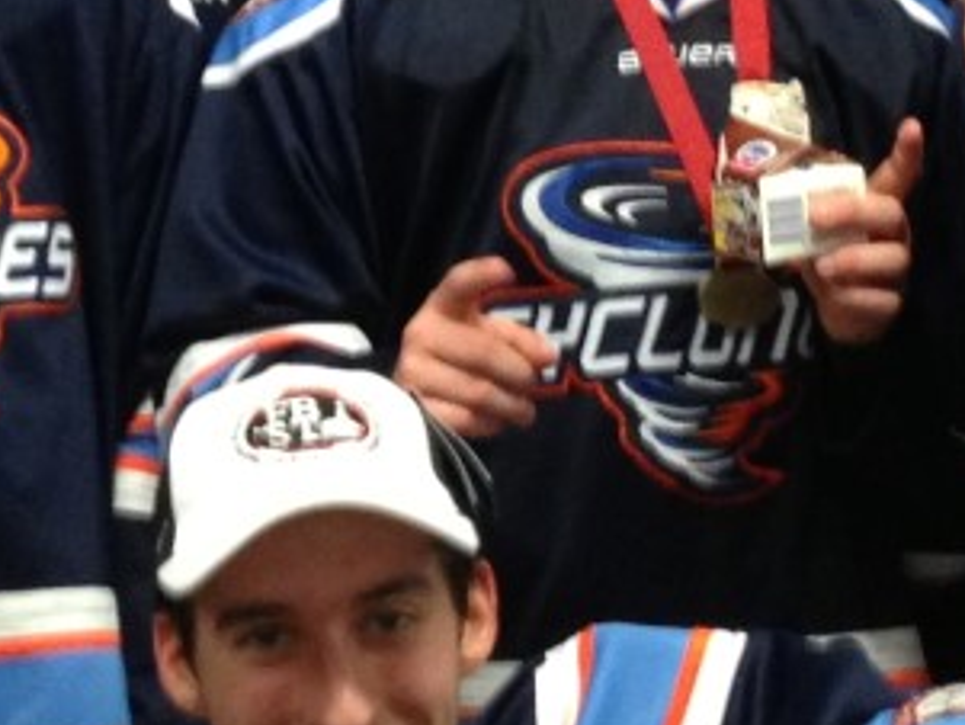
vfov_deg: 9.4
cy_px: 218
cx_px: 237
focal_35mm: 158
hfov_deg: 12.5
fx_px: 4406
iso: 250
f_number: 2.4
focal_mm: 4.13
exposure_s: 1/20
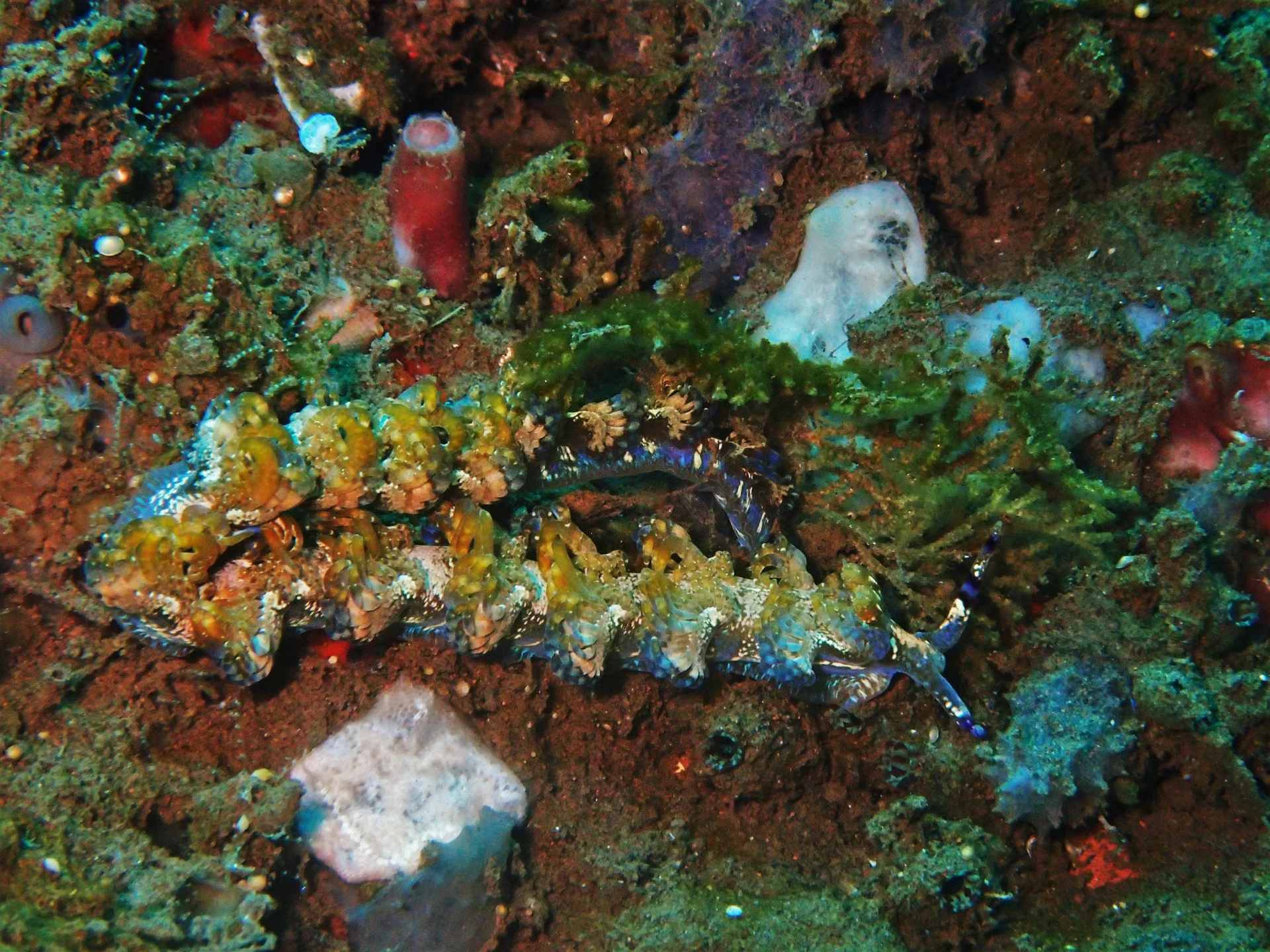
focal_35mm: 100
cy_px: 476
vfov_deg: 14.8
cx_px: 635
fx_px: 3669
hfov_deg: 19.6
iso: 500
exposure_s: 1/200
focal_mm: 18
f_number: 6.3
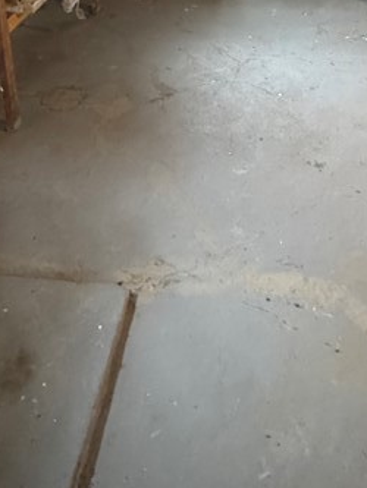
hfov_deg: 33.6
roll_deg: +1.4
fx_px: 607
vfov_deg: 38.2
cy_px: -16
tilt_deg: -18.5
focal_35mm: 43
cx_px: 194
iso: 1250
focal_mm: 2.22
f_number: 2.2
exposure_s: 1/40
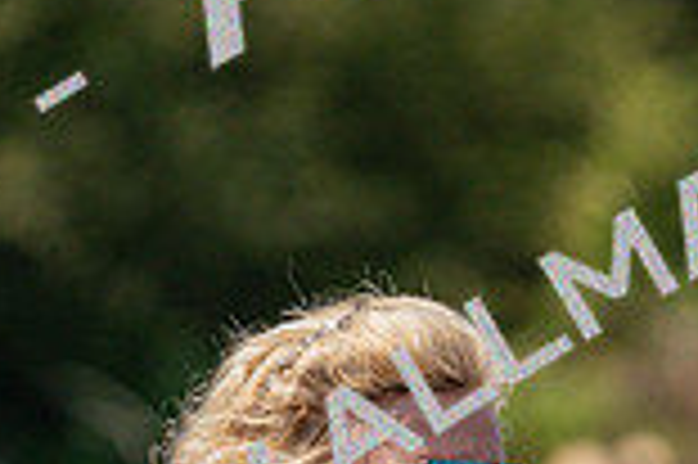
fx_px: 18942
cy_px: 728
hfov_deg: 2.1
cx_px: 441
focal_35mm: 978
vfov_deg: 1.4
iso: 250
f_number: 5.6
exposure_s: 1/2000
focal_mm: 261
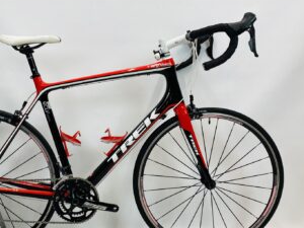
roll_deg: +0.3
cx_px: 98
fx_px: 343
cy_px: 124
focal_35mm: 39
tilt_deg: -8.7
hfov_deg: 47.0
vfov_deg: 36.8
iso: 50
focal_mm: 4.25
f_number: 1.8
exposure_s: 1/100
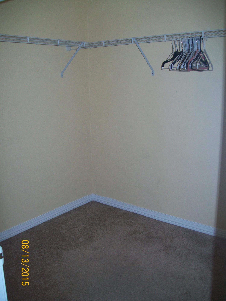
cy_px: 150
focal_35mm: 34
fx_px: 296
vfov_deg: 54.0
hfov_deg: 41.8
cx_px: 113
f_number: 2.7
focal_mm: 6.1
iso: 64
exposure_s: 1/60
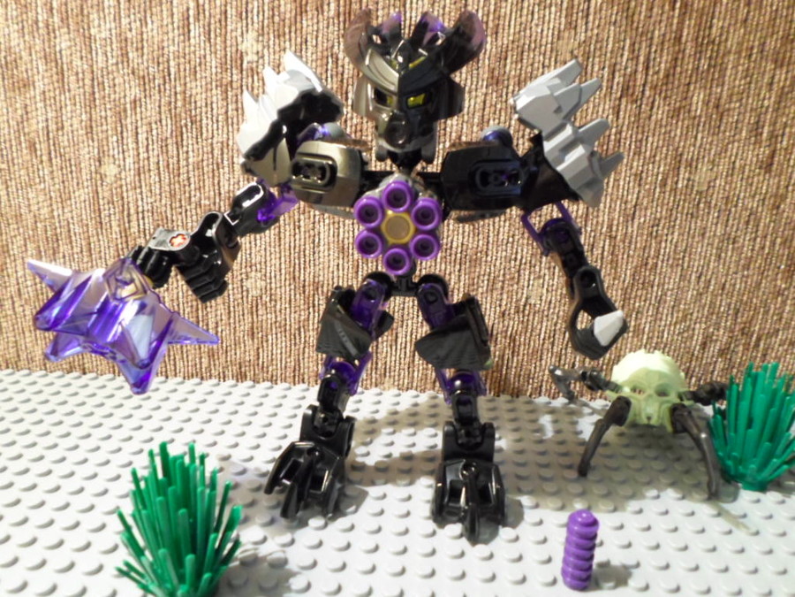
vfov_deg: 54.9
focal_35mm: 25
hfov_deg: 69.4
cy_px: 298
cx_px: 398
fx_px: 574
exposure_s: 1/6
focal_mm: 4.5
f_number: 2.5
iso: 400
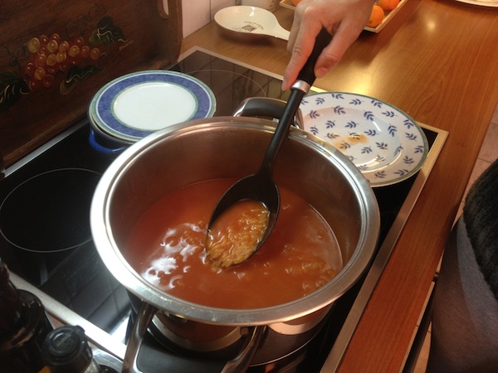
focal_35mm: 35
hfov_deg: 52.6
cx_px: 249
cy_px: 186
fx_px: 504
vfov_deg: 40.7
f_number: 2.4
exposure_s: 1/20
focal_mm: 4.28
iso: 100
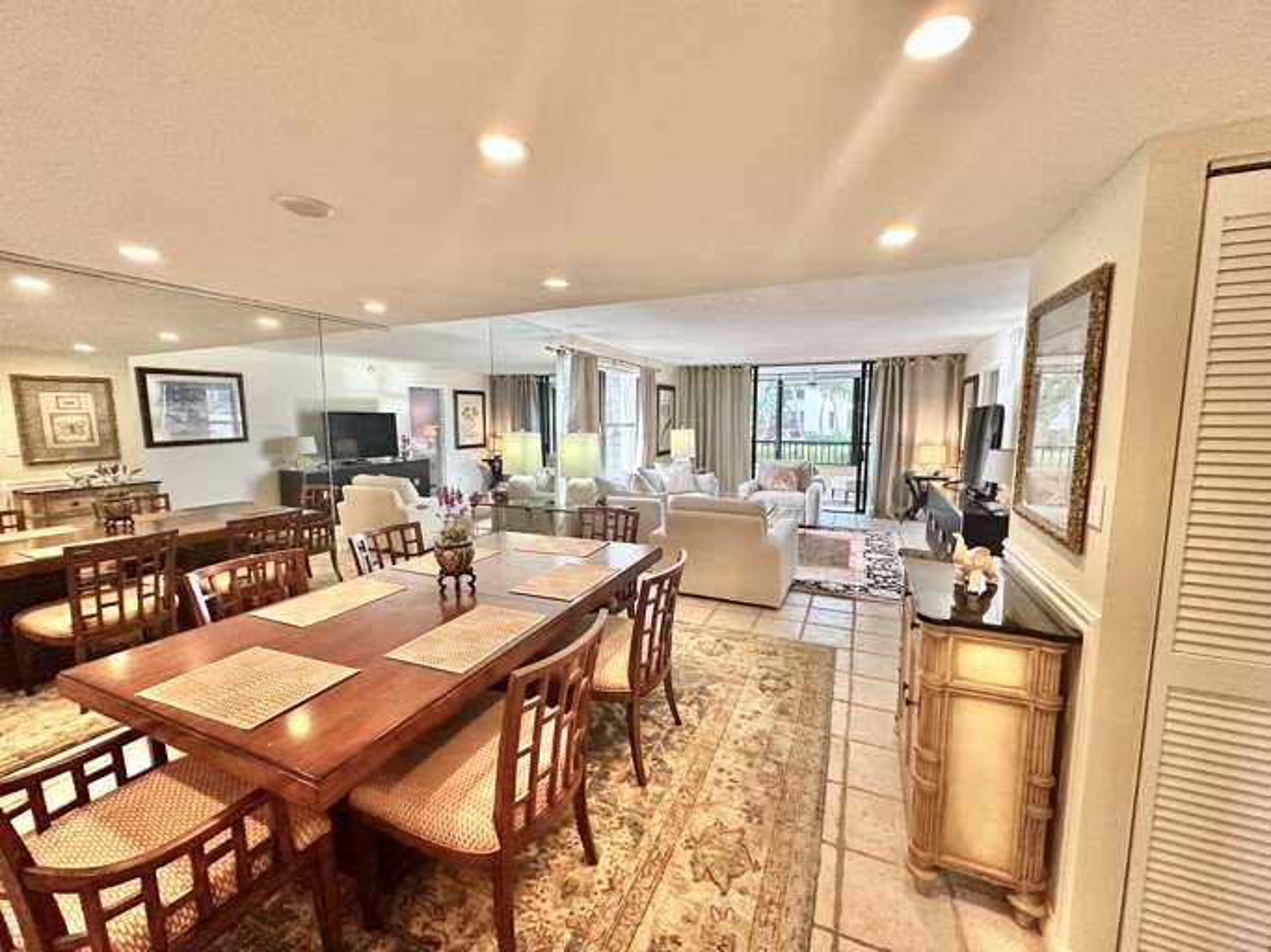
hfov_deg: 102.1
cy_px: 476
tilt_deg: -5.8
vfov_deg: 85.7
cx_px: 636
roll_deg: -0.2
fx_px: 514
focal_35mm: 14
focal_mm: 2.22
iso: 250
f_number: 2.2
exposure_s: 1/120
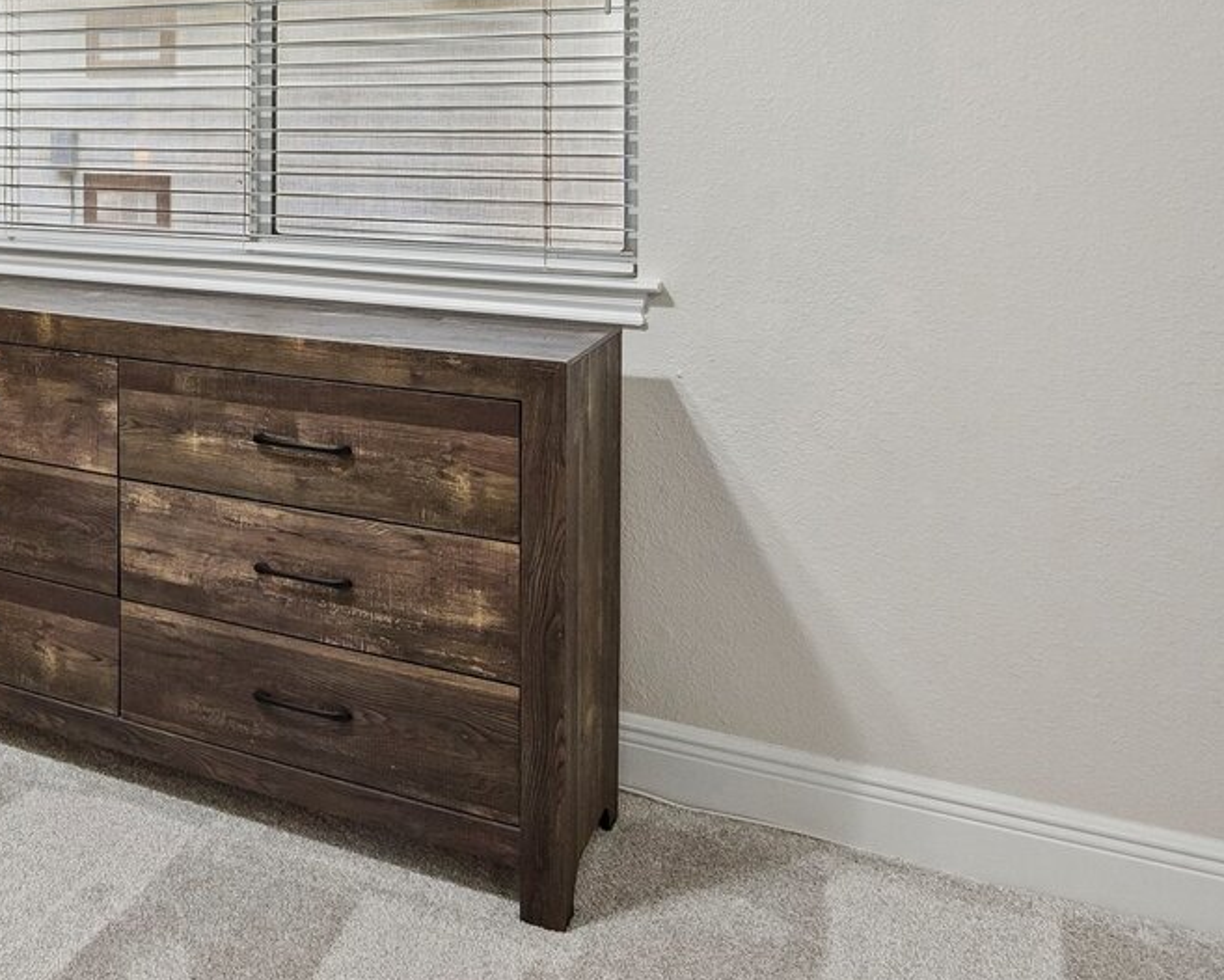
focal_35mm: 37
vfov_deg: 37.8
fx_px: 1341
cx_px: 26
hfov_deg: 42.9
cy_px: 117
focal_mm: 16
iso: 1600
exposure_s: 1/15
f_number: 8
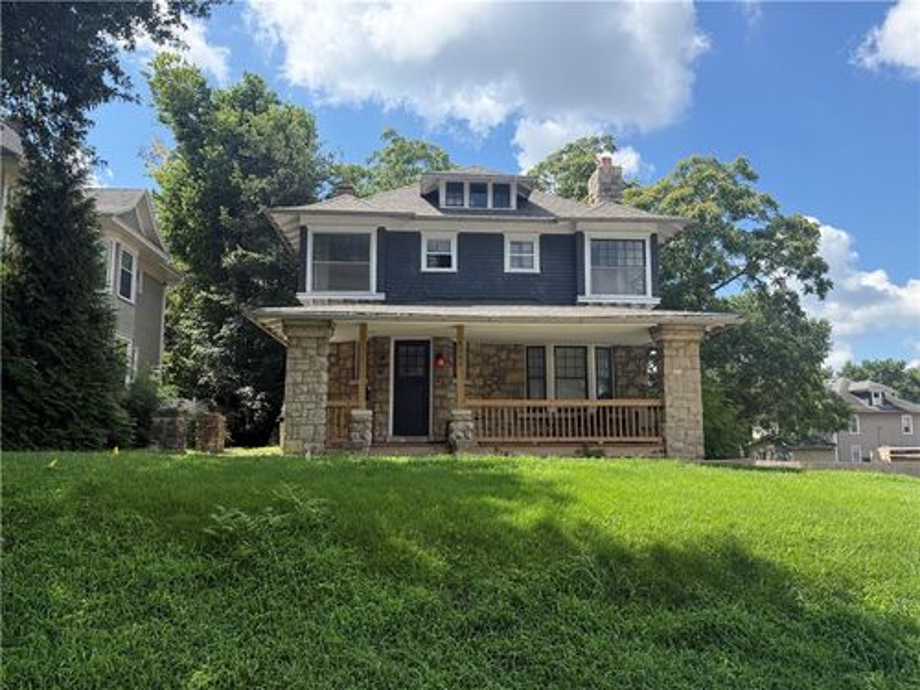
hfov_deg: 71.6
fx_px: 638
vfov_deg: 56.8
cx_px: 460
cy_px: 345
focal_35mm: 24
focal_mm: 6.76
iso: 100
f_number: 1.78
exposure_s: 1/3145
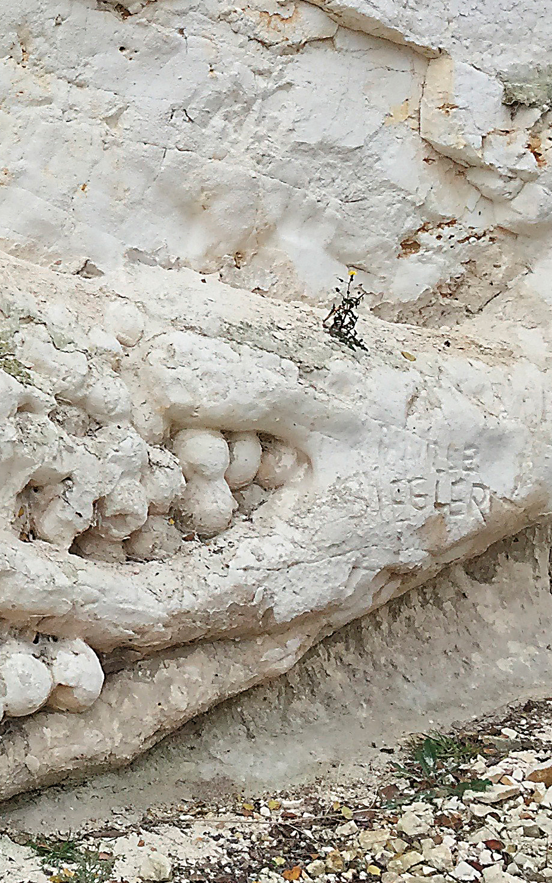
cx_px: -248
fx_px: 1637
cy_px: 242
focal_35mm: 68
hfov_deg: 17.4
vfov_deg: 29.8
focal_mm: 4.15
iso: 32
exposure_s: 1/670
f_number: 2.2
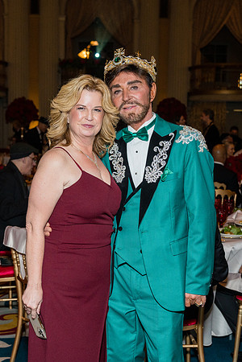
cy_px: 181
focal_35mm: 51
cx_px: 111
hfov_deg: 26.5
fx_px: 514
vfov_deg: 38.9
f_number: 3.5
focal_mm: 34
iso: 1600
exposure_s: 1/160
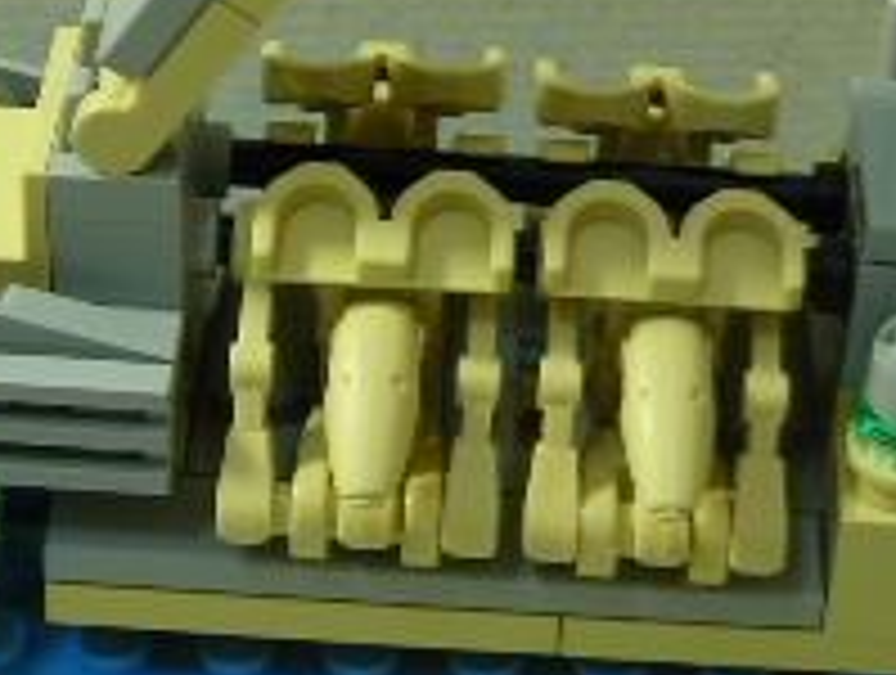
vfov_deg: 12.2
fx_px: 3164
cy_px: 220
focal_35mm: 122
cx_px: 441
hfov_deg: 16.1
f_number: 3.2
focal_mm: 6.3
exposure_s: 1/6
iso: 50
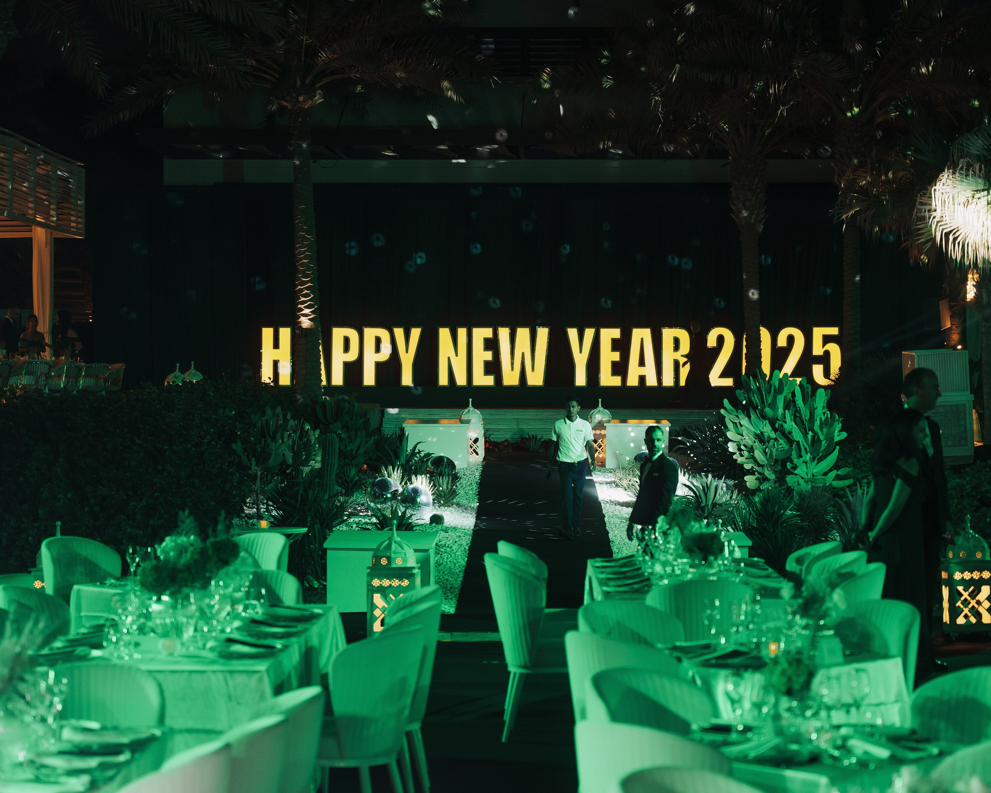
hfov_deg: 22.5
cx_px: 535
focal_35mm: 85
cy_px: 375
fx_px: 2493
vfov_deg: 18.1
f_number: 2.8
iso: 640
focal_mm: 70
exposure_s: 1/160
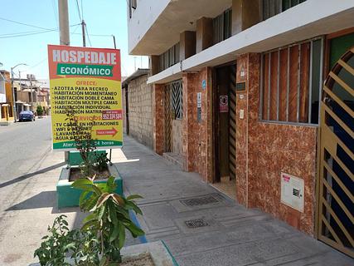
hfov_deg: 69.4
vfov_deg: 54.9
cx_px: 177
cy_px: 133
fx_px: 256
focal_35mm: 25
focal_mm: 4.71
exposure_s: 1/1657
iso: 144
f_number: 1.7
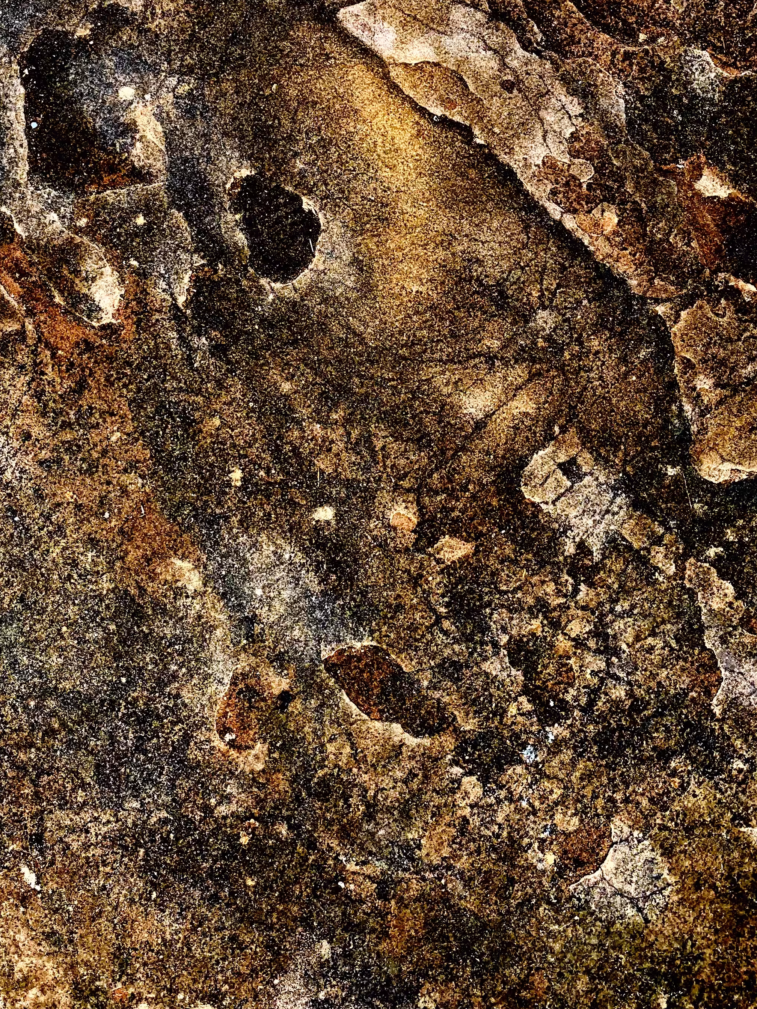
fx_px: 1137
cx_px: 314
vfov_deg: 46.6
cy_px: 285
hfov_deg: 36.7
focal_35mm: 39
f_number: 1.8
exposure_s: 1/376
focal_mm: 4.25
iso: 25
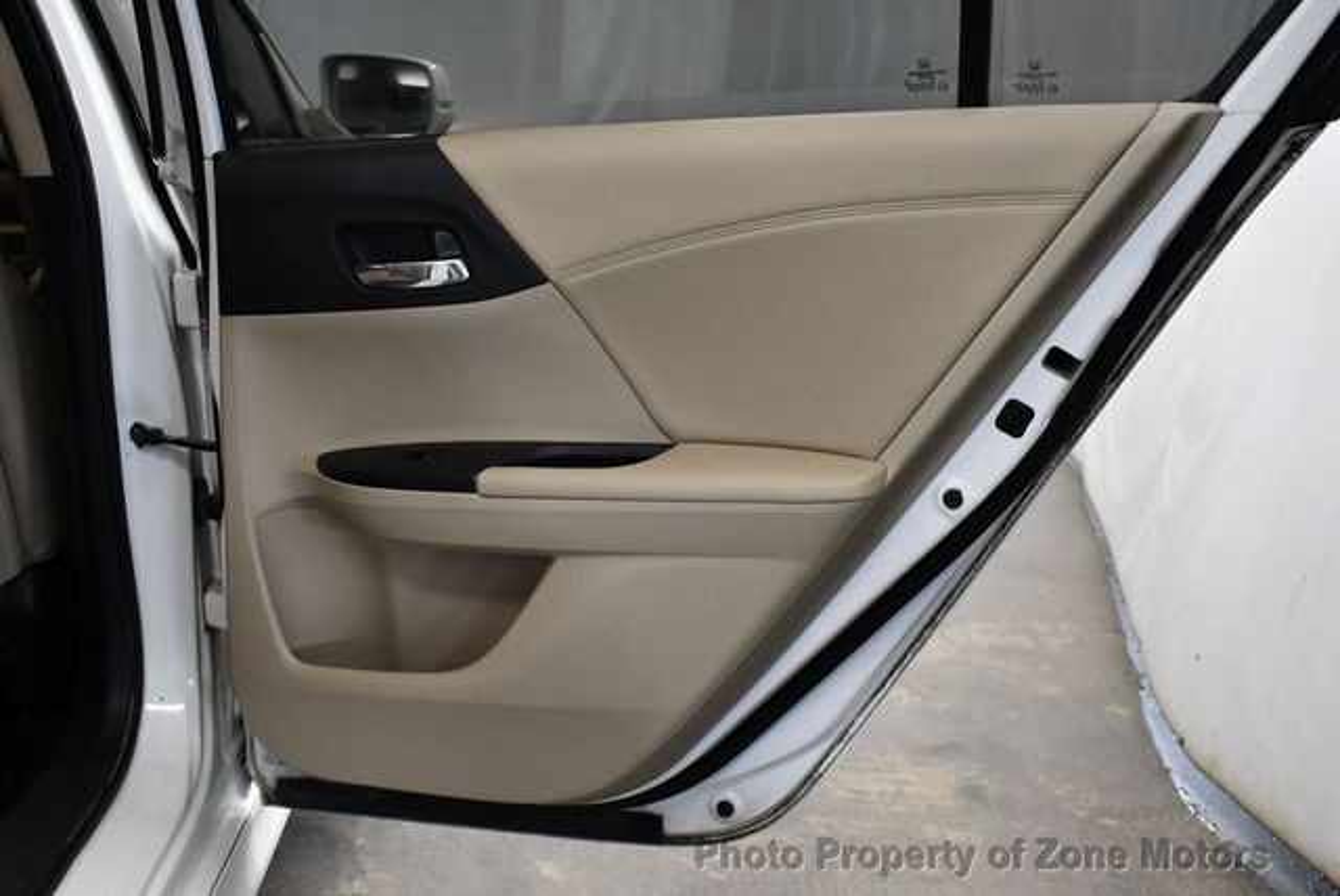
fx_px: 1639
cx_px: 670
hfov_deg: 44.5
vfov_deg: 30.6
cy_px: 448
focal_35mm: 44
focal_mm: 22
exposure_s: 1/125
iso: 1400
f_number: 3.8
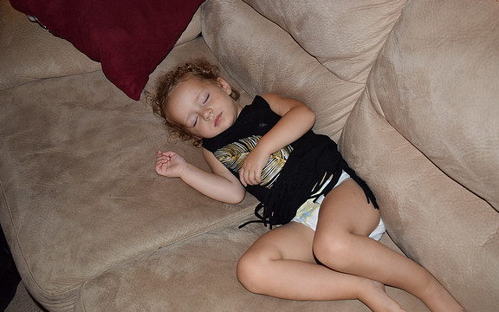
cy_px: 167
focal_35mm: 39
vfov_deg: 33.1
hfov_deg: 50.9
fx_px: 524
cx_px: 250
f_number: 4
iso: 1000
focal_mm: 25
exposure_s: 1/60
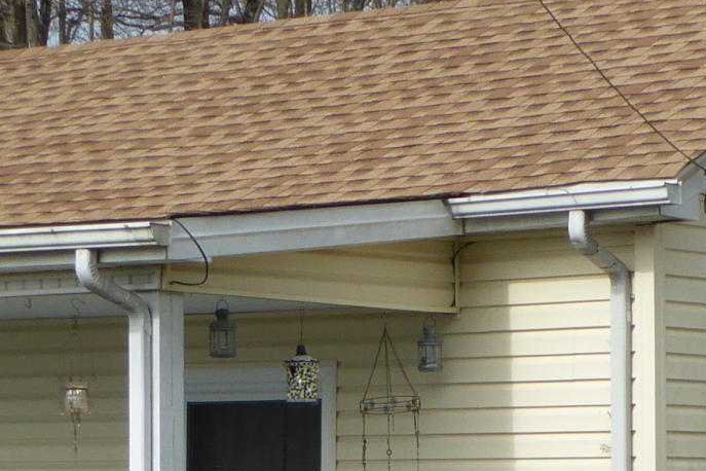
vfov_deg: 8.1
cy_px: 553
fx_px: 3294
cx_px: 473
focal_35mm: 168
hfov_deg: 12.2
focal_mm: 6.7
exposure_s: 1/1000
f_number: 3.7
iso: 100
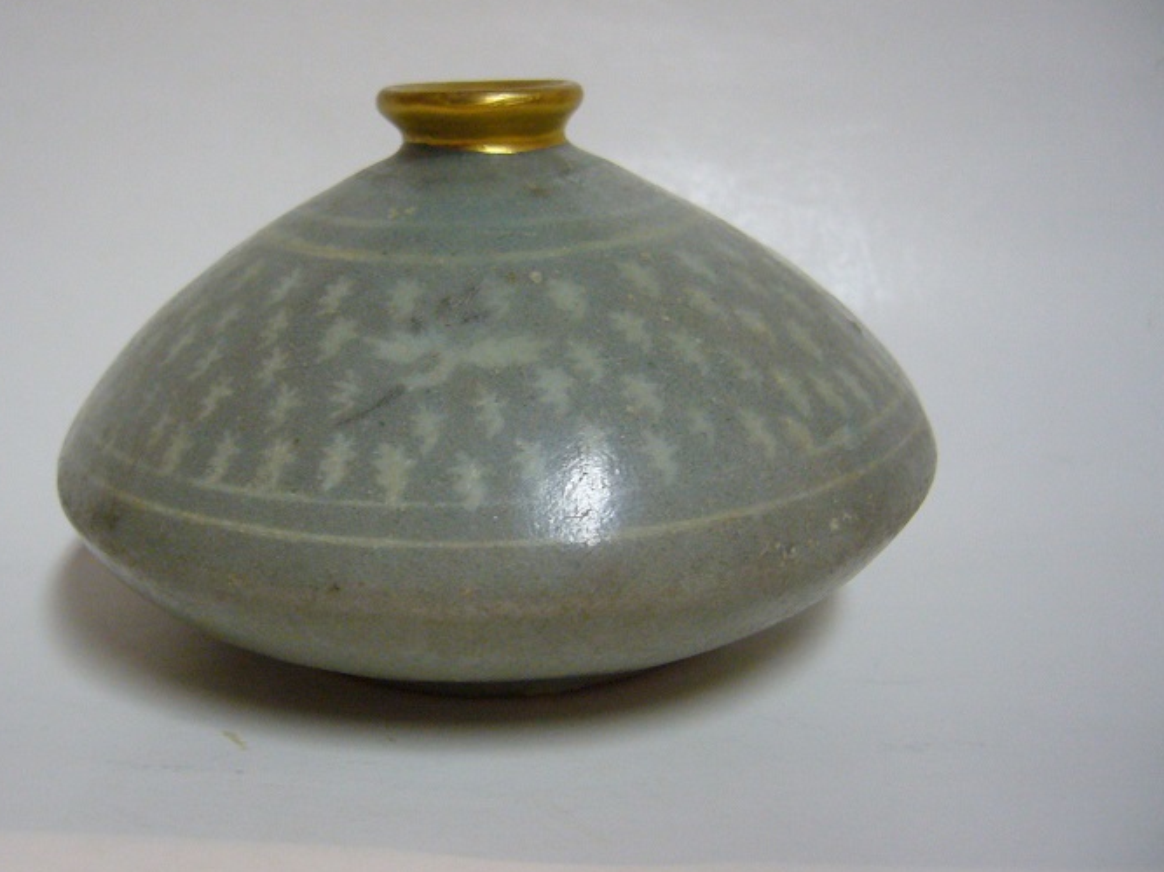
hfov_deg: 44.6
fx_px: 1412
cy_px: 427
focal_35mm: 42
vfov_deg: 34.3
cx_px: 480
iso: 200
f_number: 2.8
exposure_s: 1/13
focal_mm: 5.8
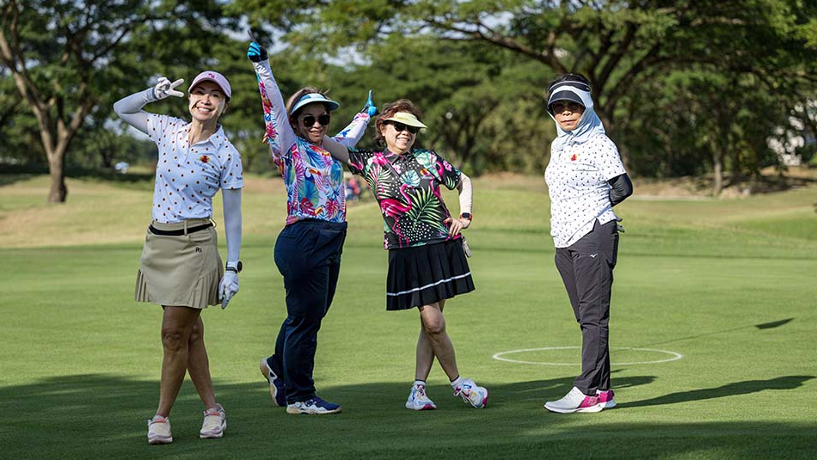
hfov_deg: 23.4
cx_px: 411
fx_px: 1972
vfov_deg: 13.3
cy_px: 203
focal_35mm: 91
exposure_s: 1/5000
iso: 320
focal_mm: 86
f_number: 2.8
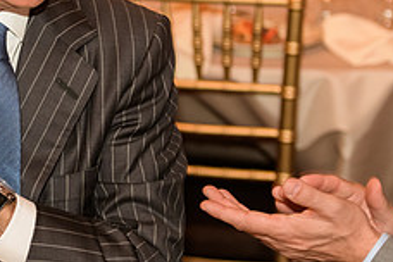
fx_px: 1943
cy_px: 3
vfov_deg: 7.7
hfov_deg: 11.4
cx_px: 5
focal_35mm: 178
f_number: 3.2
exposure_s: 1/100
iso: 1250
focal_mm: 70
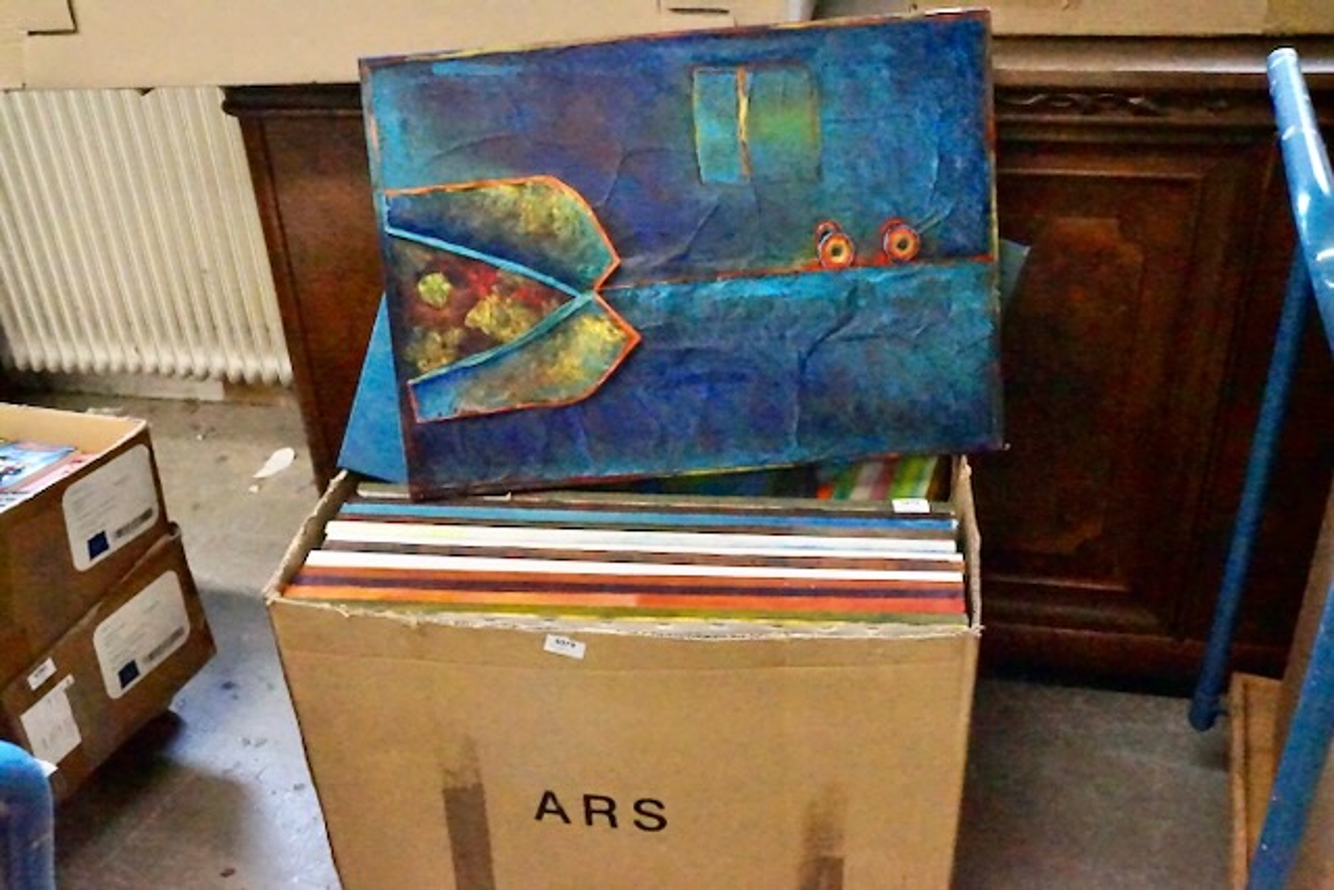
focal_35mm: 30
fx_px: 1112
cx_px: 667
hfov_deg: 61.9
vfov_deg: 43.6
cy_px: 445
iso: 16000
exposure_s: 1/320
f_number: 8
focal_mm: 20
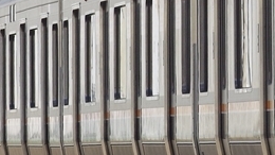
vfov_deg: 1.2
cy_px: 24
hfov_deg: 2.2
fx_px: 7107
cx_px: 370
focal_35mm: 975
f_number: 8
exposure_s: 1/500
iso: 400
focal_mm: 135
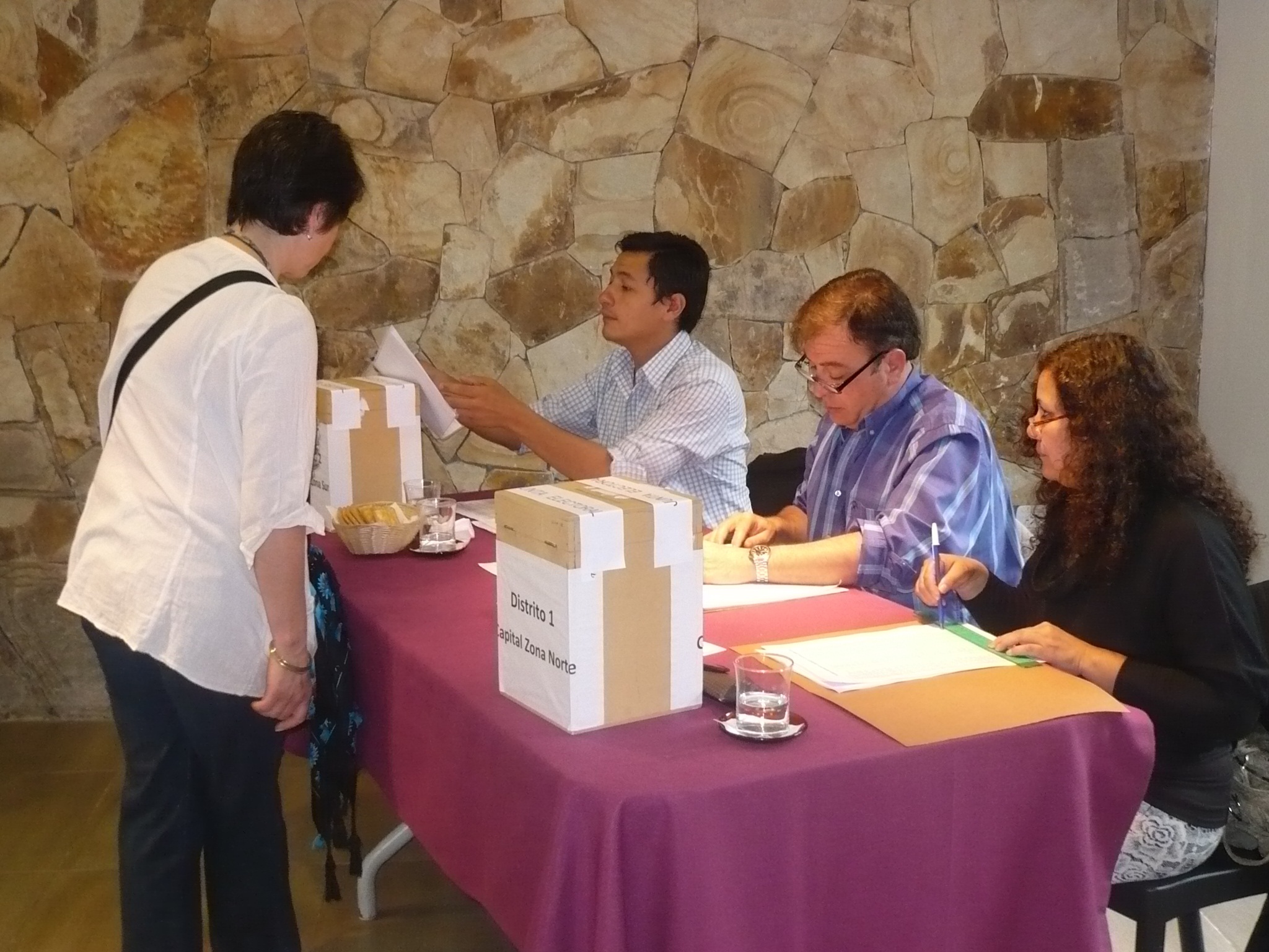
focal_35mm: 43
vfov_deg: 33.6
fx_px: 1576
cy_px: 476
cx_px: 634
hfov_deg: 43.9
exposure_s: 1/30
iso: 200
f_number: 2.8
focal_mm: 5.8
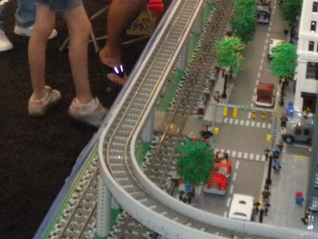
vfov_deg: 15.2
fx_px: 854
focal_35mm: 93
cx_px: 129
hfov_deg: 21.1
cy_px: -60
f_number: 3.1
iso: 800
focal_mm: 6.3
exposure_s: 1/47.2
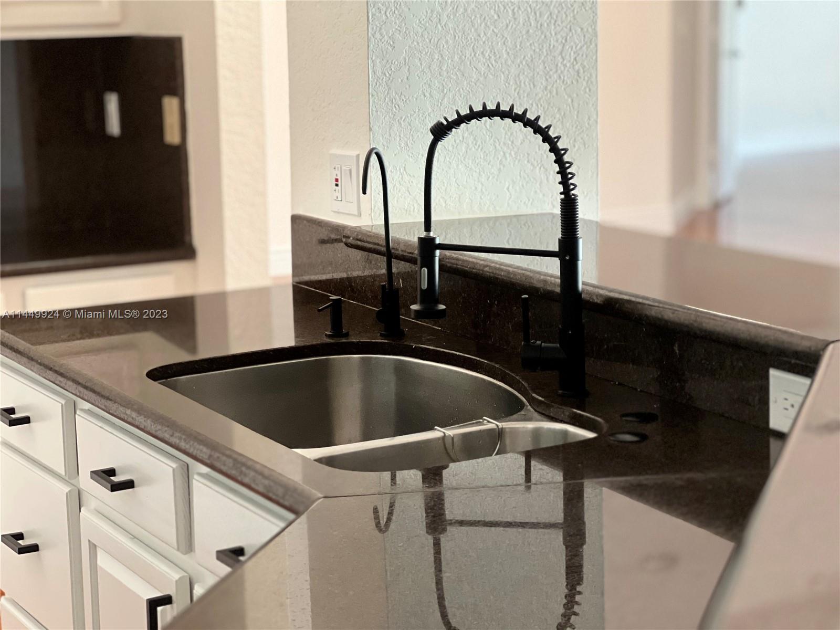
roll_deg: +1.2
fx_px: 1869
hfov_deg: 25.3
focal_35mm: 77
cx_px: 420
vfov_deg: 19.1
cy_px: 315
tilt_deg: -9.7
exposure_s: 1/24
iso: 400
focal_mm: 9
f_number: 2.8
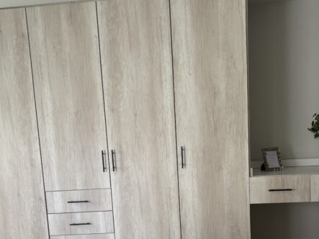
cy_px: 194
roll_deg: +3.4
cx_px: 150
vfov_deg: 30.1
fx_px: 433
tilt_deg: -8.2
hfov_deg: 40.4
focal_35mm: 47
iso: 64
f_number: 1.6
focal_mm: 5.96
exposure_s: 1/120
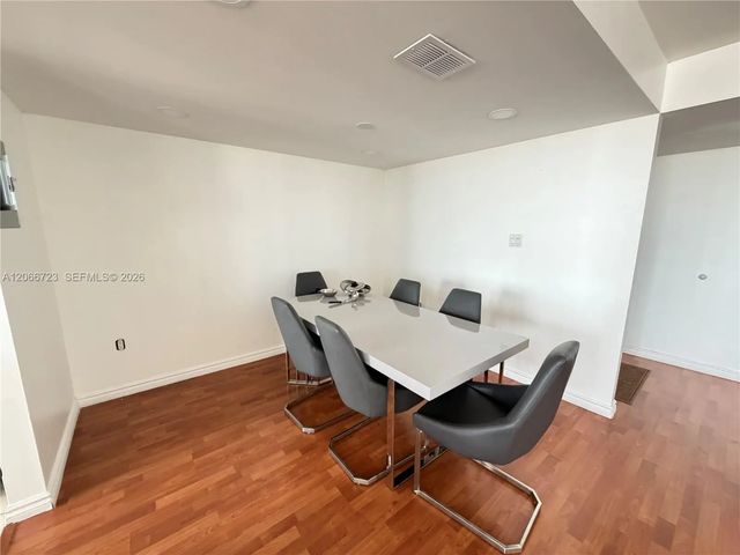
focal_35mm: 14
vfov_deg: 85.7
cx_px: 370
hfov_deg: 102.1
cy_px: 278
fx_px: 299
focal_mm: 2.22
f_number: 2.2
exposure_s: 1/60
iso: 500
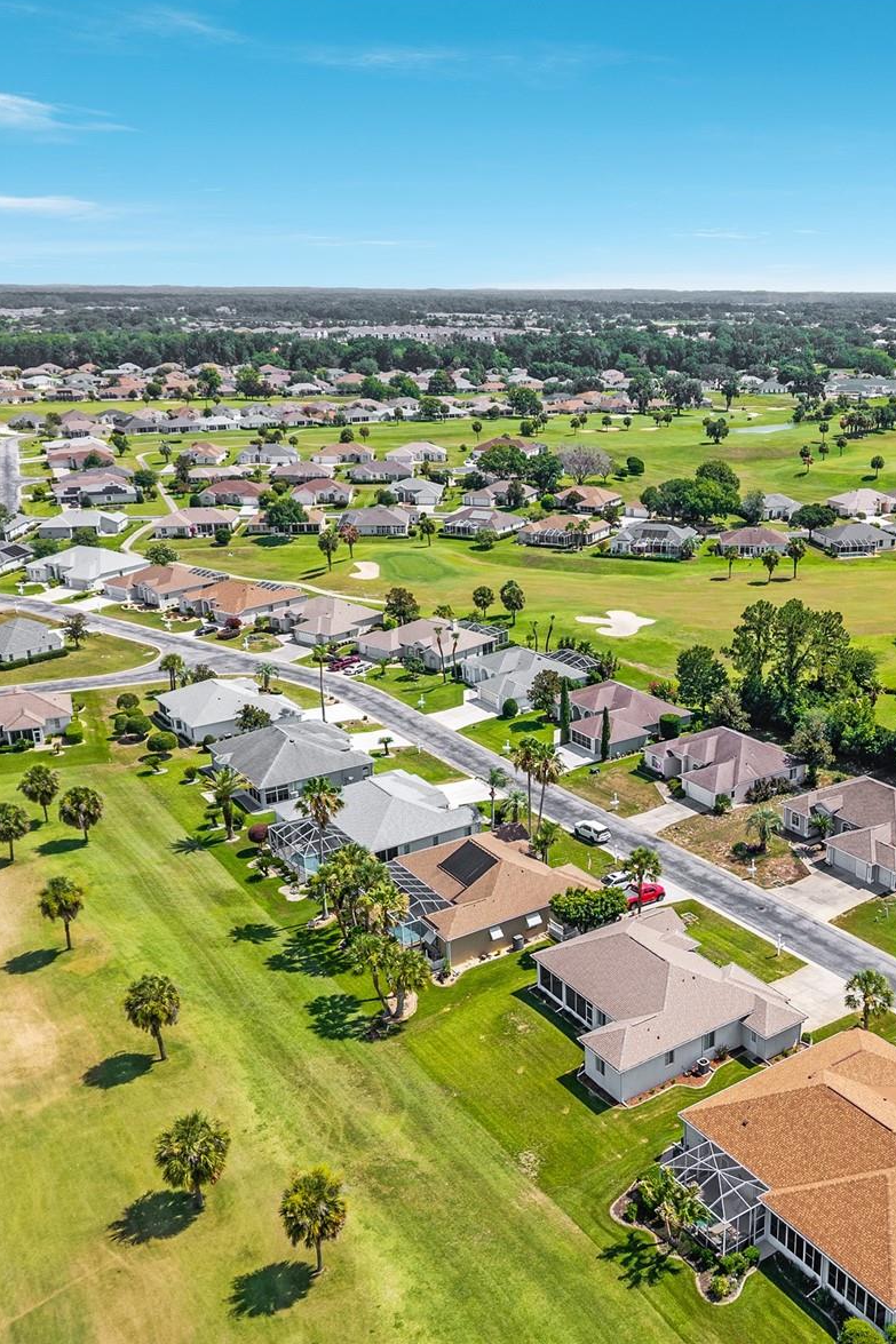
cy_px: 676
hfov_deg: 38.0
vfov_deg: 55.8
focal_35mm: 34
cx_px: 656
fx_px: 1270
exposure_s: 1/3200
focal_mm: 8.67
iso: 140
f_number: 1.8
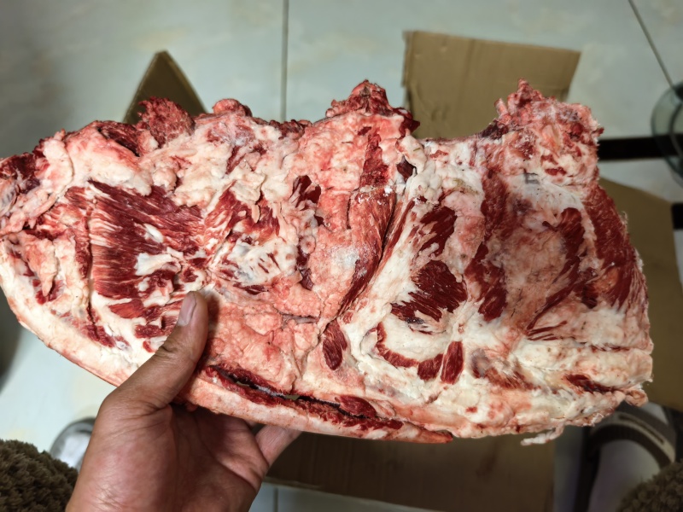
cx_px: 342
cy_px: 256
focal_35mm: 24
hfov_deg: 71.6
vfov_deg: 56.8
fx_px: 474
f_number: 1.4
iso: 640
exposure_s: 1/25
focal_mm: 6.98
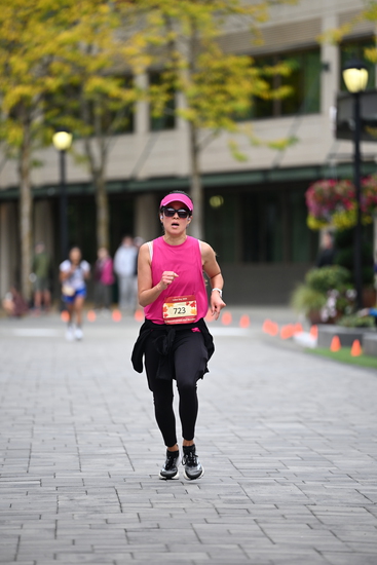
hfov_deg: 6.9
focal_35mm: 200
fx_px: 3139
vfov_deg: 10.3
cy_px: 282
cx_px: 188
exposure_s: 1/2000
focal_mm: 200
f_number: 2.8
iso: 640
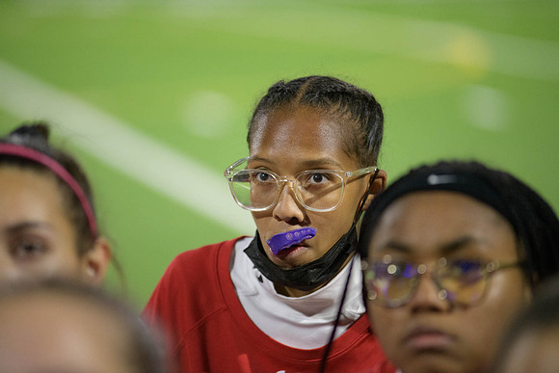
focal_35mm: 200
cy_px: 186
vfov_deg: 6.9
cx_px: 280
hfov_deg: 10.3
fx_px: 3106
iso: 5000
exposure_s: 1/640
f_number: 2.8
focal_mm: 200
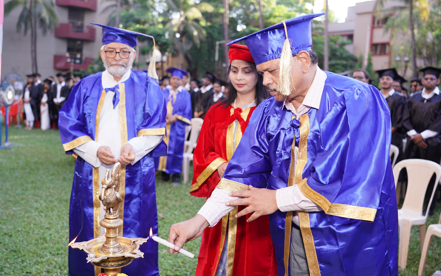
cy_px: 144
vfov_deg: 35.3
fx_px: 433
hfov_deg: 54.0
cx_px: 221
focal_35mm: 36
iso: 100
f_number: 2.8
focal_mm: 35
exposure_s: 1/125
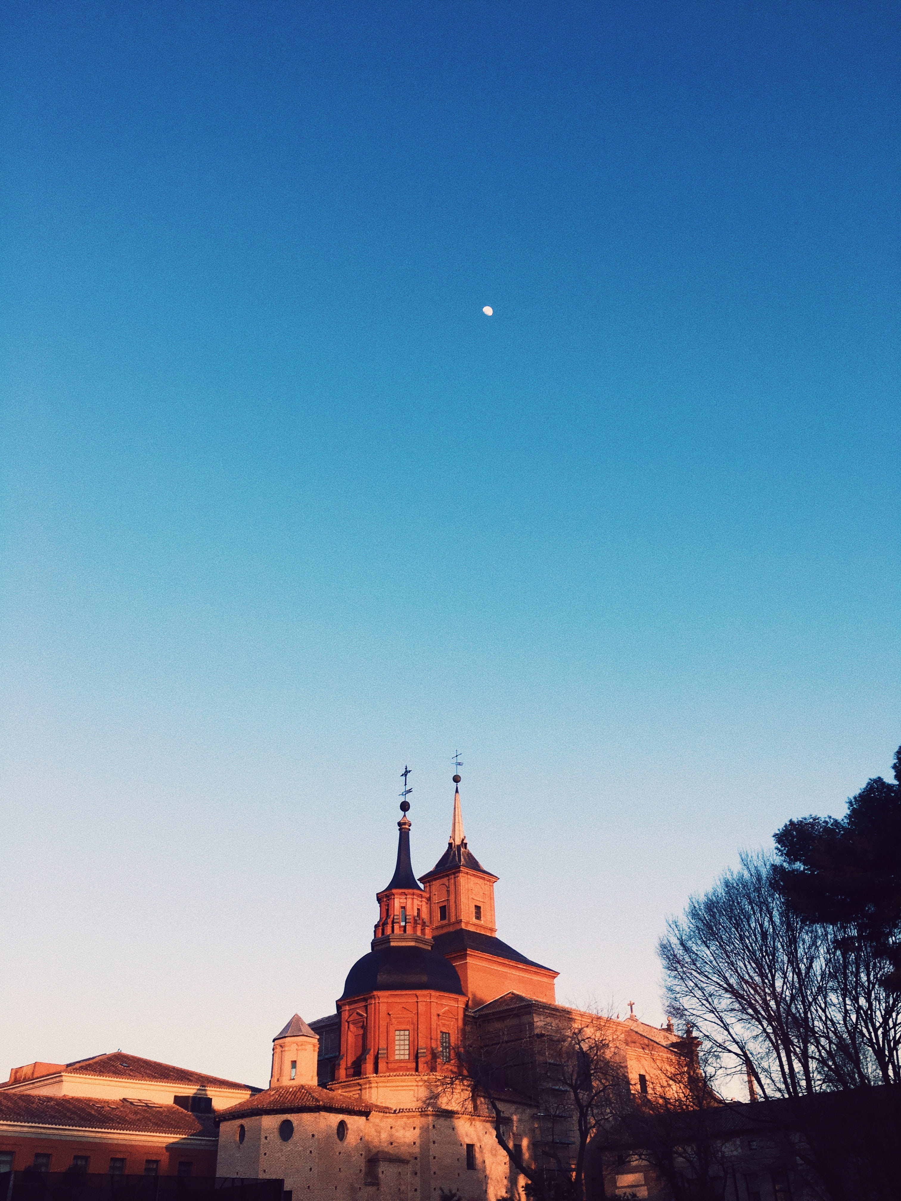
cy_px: 600
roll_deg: +2.7
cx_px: 450
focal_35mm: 29
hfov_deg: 48.2
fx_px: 1006
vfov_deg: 61.7
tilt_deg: +32.7
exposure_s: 1/273
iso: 25
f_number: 2.2
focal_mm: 4.15
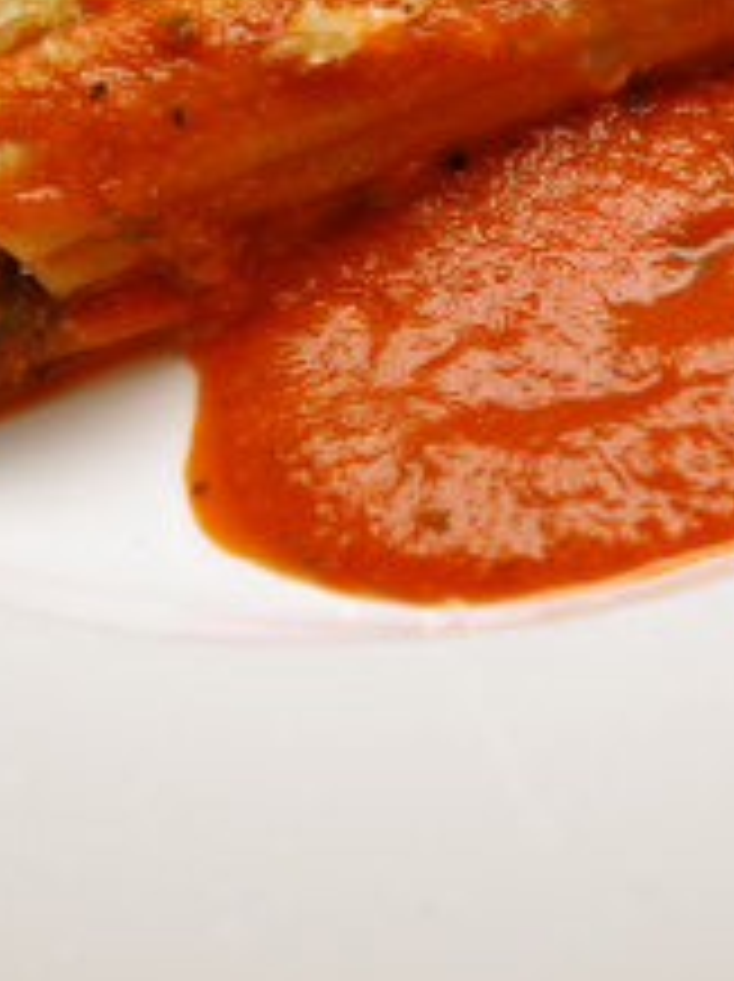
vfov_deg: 11.3
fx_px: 4929
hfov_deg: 8.5
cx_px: 290
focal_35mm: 174
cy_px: 81
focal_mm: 62
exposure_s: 1/200
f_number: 8
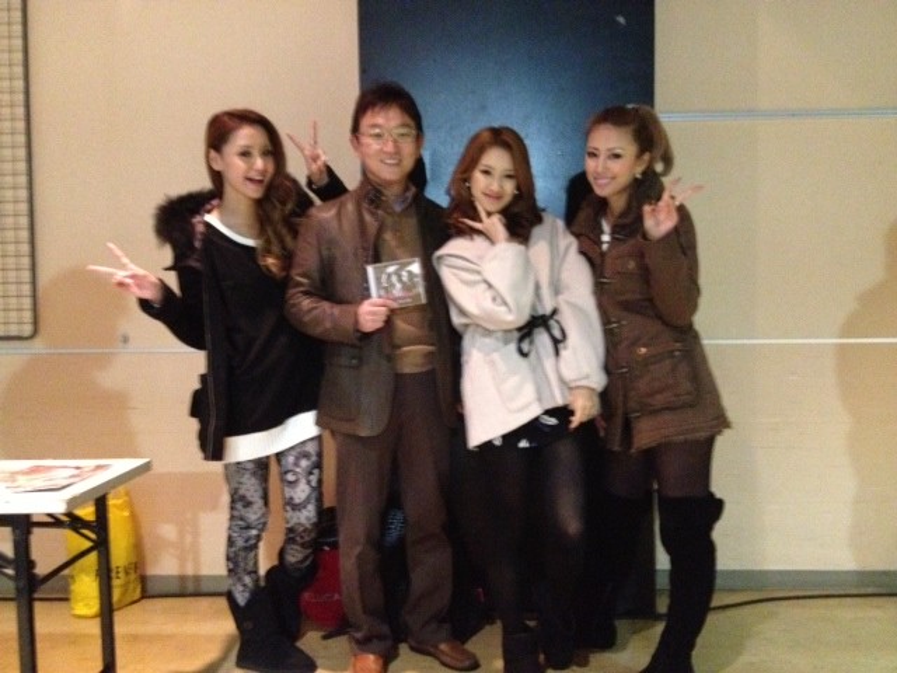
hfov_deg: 52.6
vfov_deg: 40.7
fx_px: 907
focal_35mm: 35
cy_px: 336
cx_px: 448
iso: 800
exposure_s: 1/15
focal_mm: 4.28
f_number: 2.4
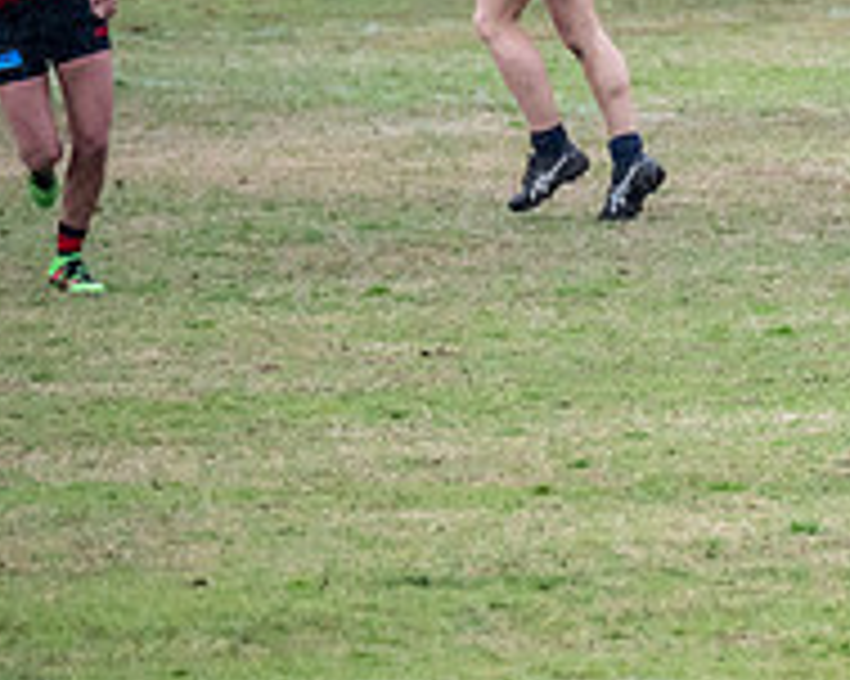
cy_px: -16
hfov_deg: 1.1
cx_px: 1183
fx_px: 44706
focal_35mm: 1778
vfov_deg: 0.9
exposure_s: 1/1600
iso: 1250
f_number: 7.1
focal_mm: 400
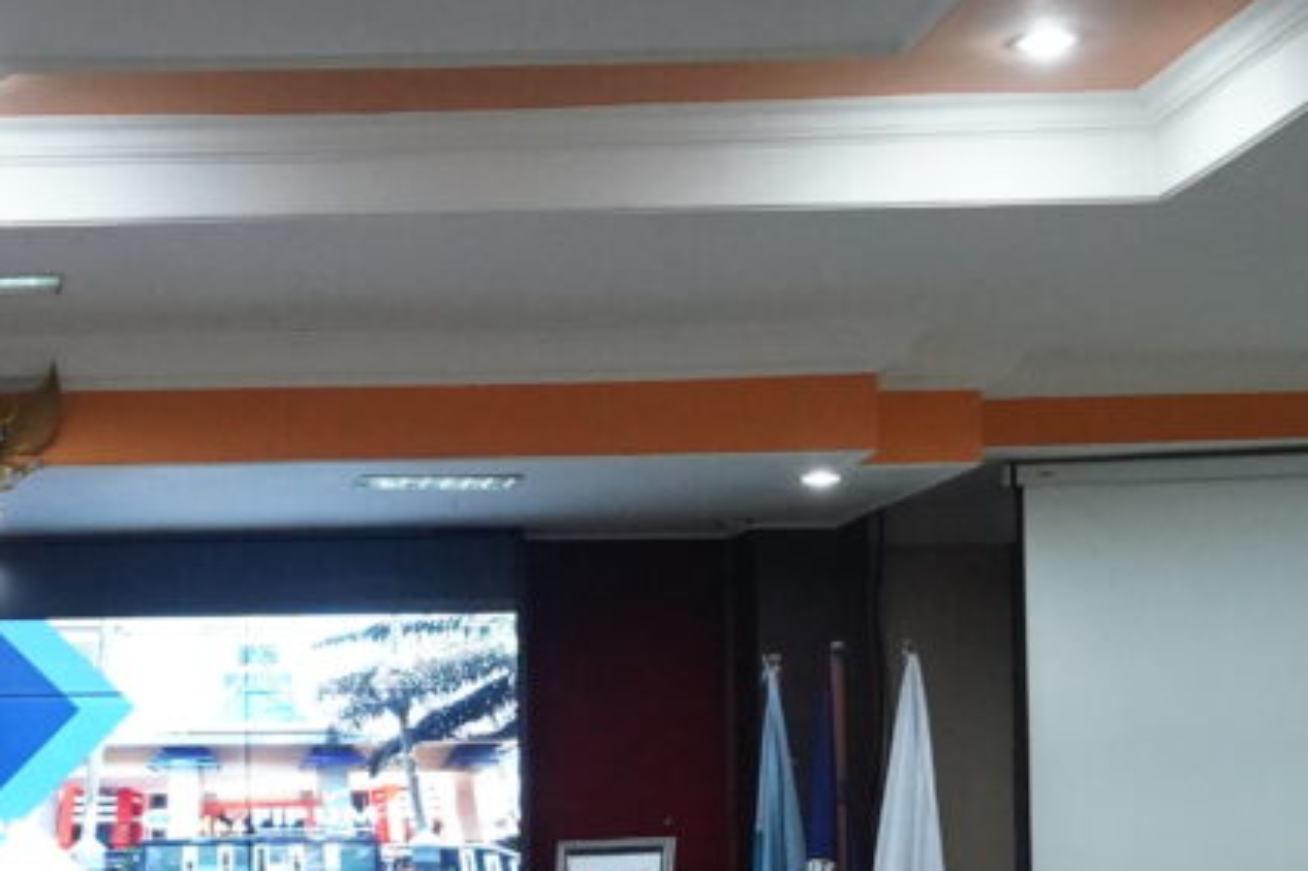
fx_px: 2869
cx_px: -124
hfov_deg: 24.0
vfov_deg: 16.9
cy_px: 885
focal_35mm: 79
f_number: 5.6
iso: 8000
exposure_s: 1/100
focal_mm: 23
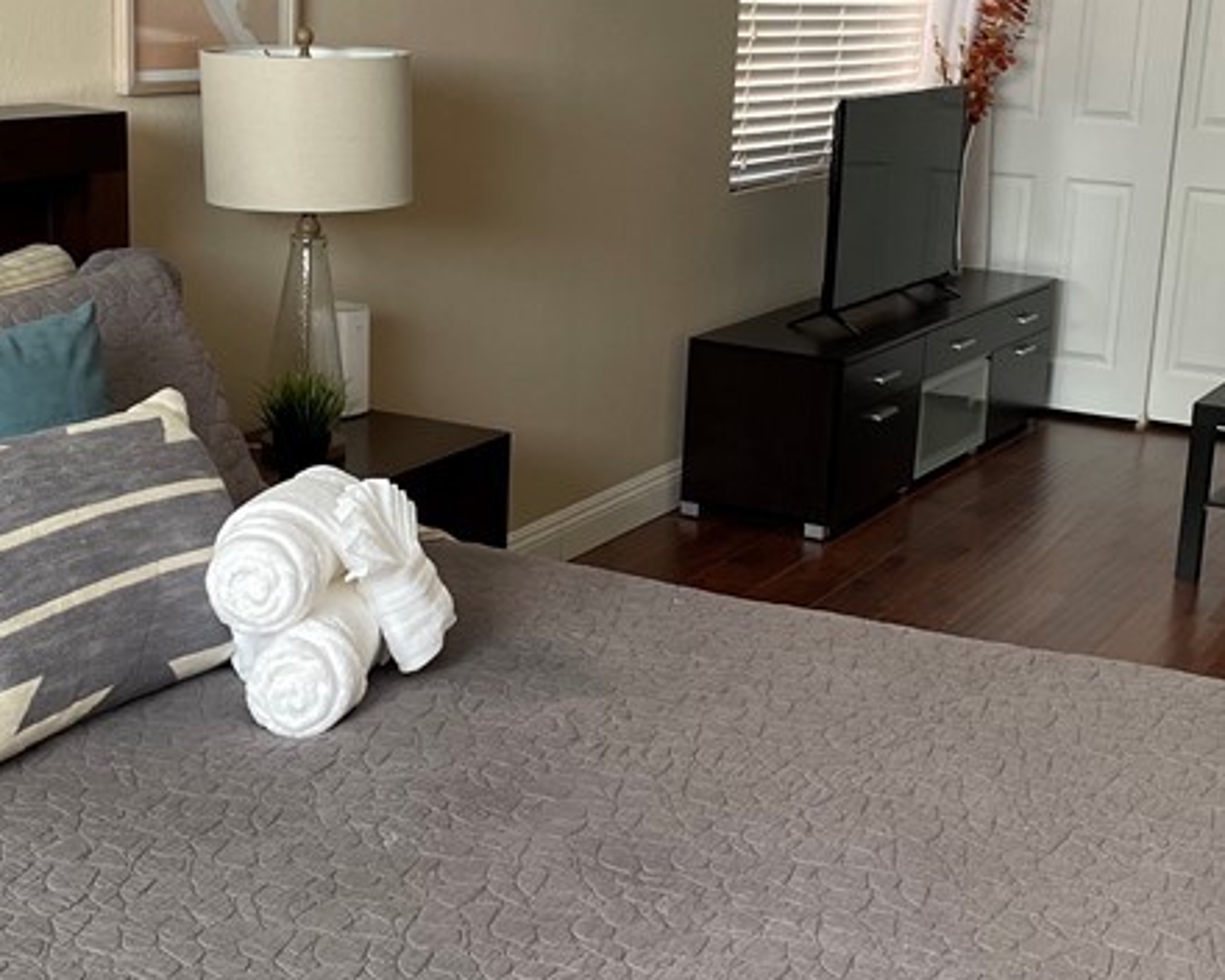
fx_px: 2139
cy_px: 459
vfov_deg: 25.8
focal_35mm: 59
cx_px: 649
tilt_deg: -14.8
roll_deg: -2.6
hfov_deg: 31.9
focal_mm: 4.2
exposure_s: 1/121
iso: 125
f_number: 1.6
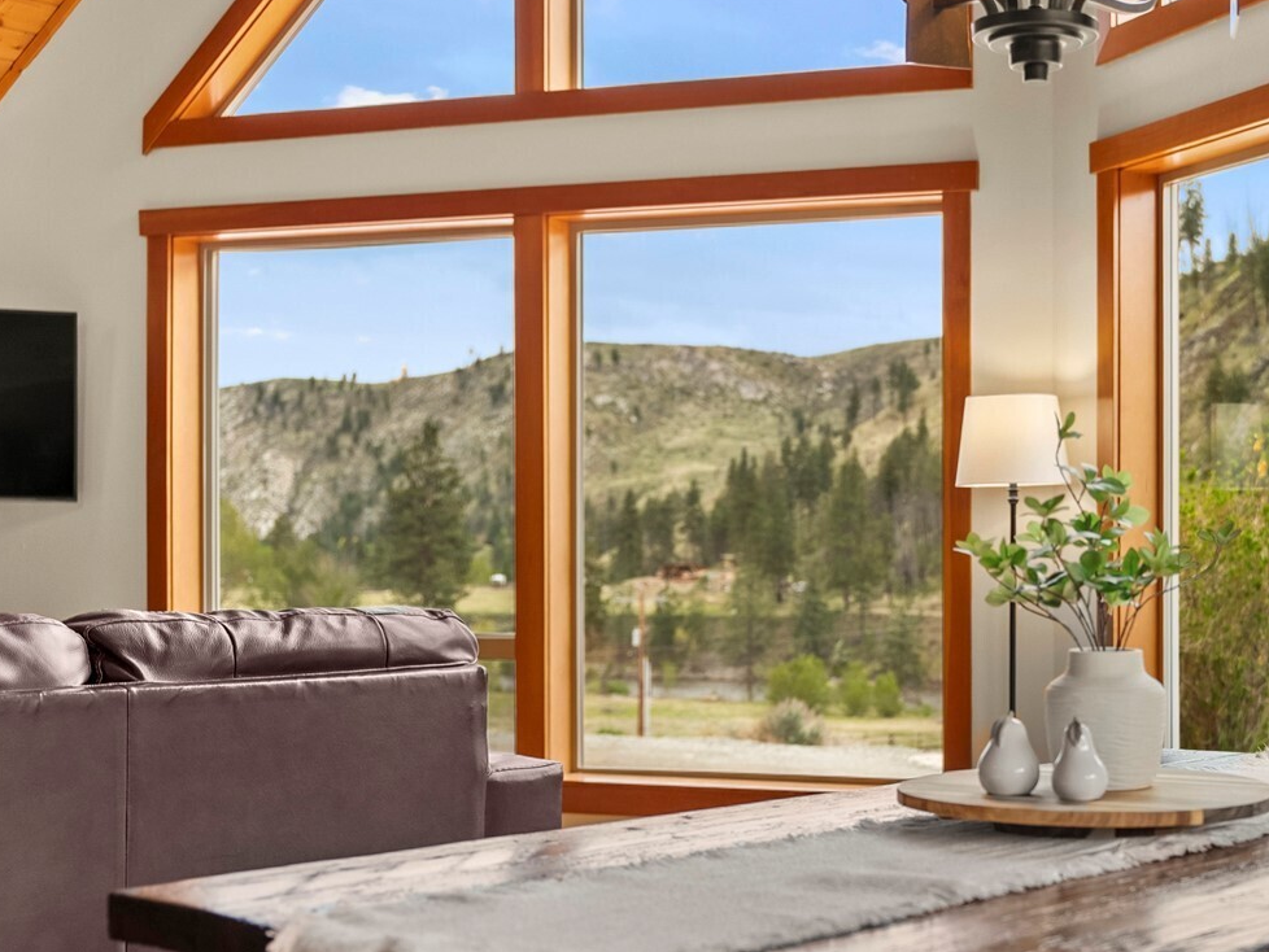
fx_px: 1833
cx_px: 1041
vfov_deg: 29.1
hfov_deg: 36.7
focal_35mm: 50
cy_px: 569
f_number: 2.8
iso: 400
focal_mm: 30
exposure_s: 1/15
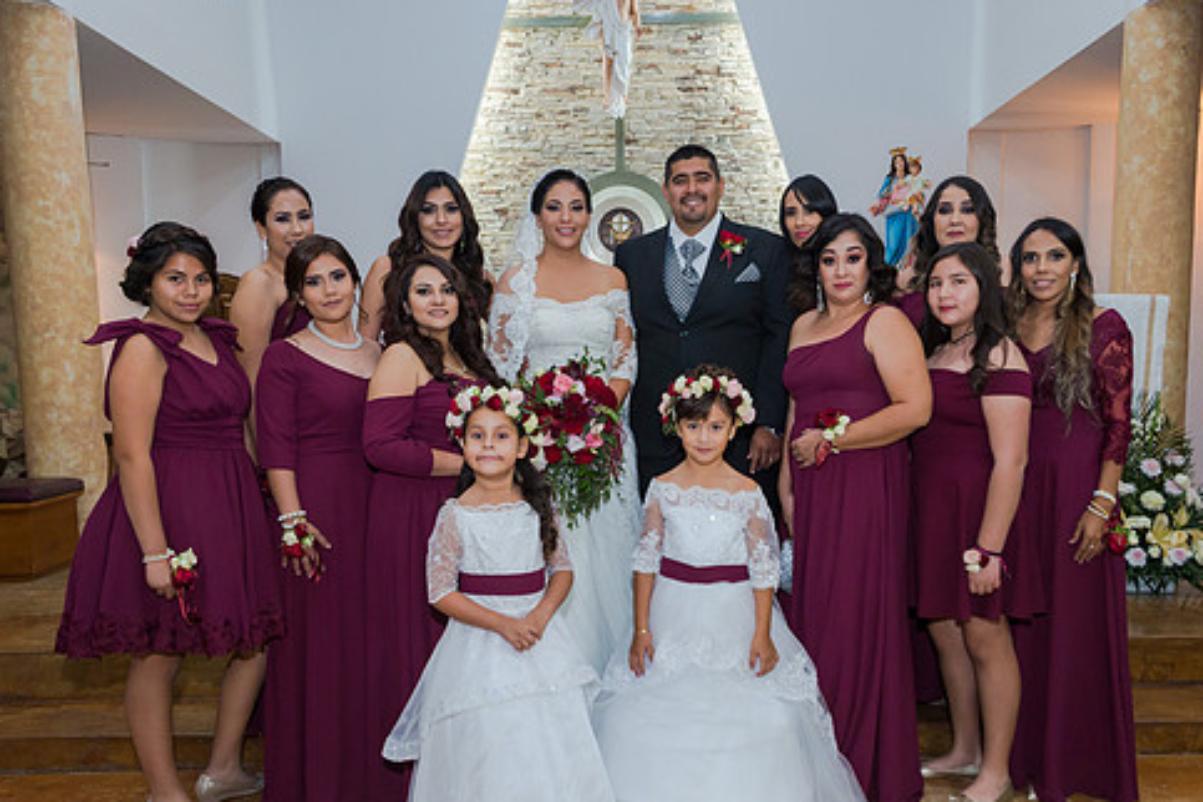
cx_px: 645
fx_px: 1002
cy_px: 469
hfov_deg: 61.9
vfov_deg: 43.4
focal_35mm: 30
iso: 1600
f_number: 3.5
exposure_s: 1/100
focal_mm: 25
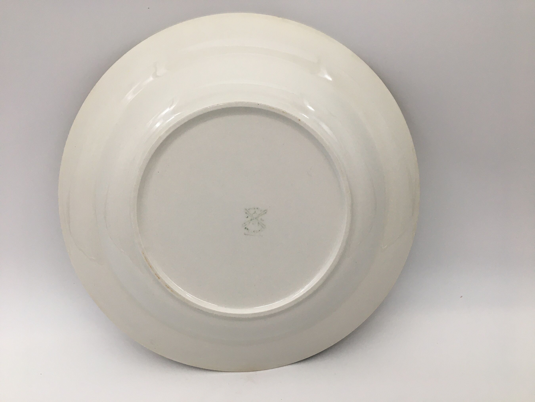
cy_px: 201
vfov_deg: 48.2
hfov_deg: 61.7
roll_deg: +2.8
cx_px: 268
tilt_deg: -30.8
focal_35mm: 29
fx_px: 448
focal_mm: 4.15
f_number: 2.2
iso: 32
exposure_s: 1/33
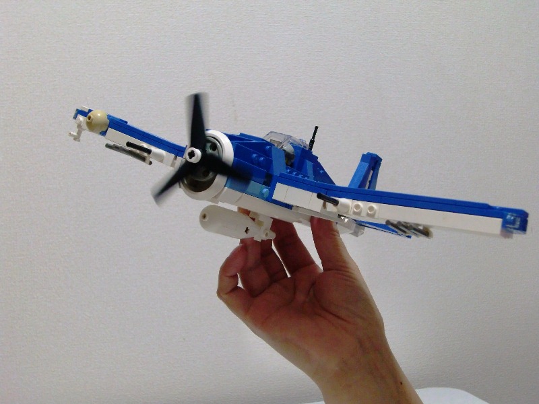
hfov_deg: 41.2
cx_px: 270
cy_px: 202
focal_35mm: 46
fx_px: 716
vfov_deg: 31.5
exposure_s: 1/80
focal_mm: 8.2
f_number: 3.3
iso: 400
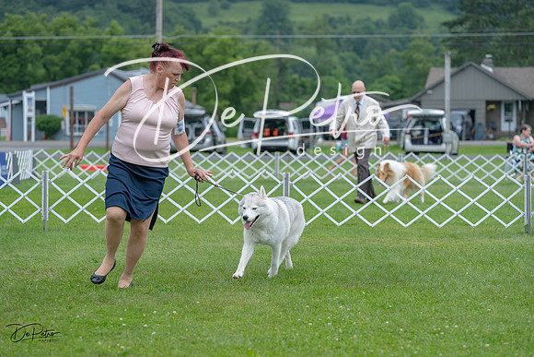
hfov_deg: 17.2
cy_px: 178
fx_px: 1765
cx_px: 267
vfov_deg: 11.5
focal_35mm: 119
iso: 400
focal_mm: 119
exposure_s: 1/1000
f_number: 4.5
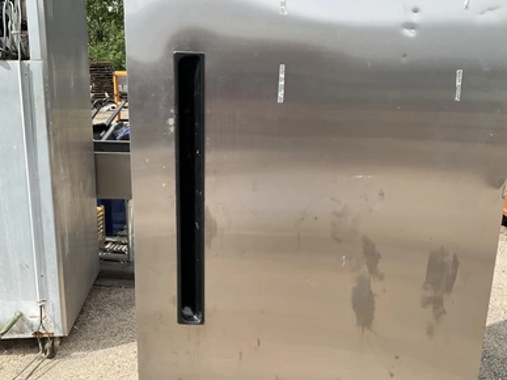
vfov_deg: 46.8
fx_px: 439
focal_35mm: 30
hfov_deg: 60.0
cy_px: 187
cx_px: 253
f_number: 1.8
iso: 25
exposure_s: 1/1342
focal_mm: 3
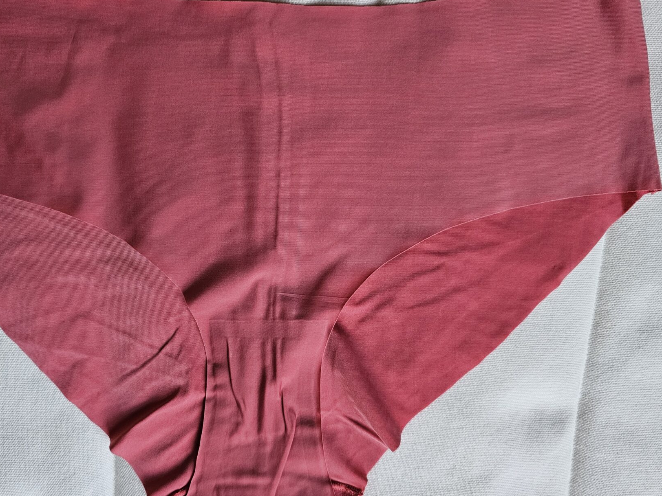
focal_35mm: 29
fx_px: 555
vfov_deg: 48.2
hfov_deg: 61.2
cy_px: 248
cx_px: 269
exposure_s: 1/60
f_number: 1.7
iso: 500
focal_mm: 6.3
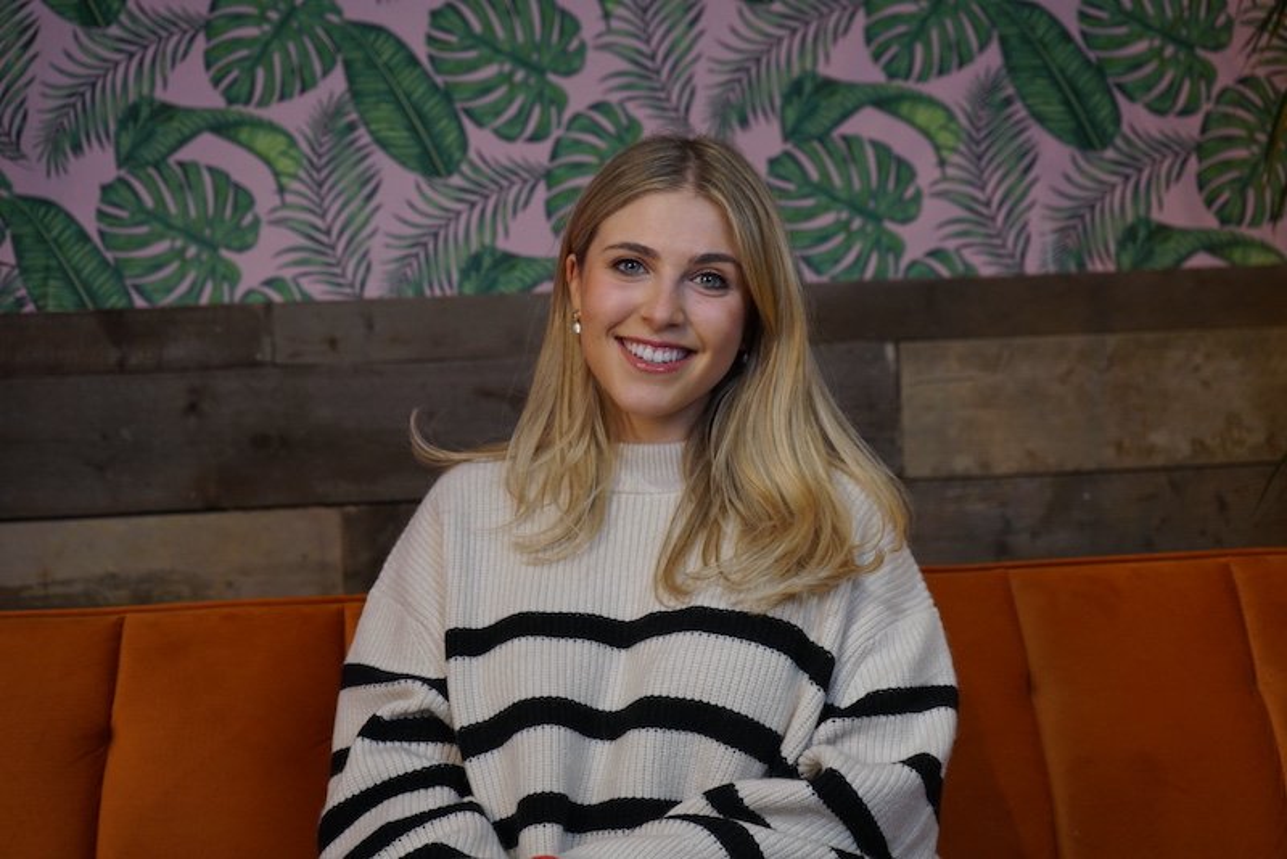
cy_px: 430
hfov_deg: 38.9
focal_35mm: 51
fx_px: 1824
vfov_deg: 26.5
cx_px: 644
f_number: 5.6
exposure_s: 1/125
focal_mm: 51
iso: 800
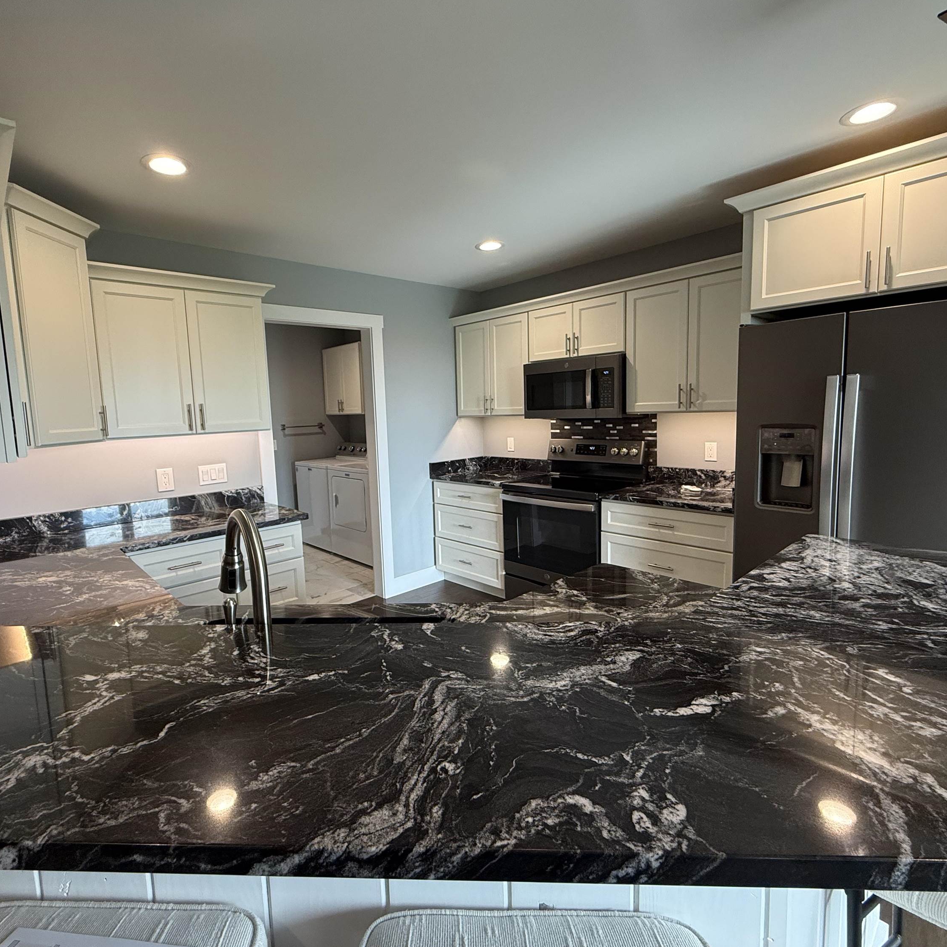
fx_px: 526
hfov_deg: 83.8
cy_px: 464
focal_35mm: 17
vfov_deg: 84.0
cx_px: 438
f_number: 2.2
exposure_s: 1/120
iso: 200
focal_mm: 2.22
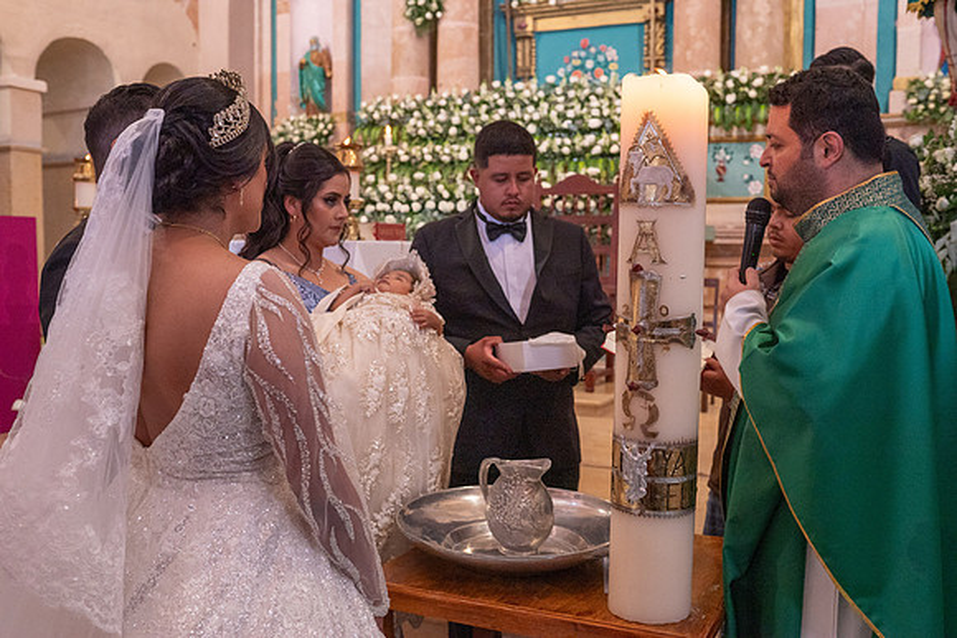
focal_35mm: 35
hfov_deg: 54.4
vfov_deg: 37.9
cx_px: 478
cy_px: 319
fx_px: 931
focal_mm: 35
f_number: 5
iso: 2500
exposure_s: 1/100
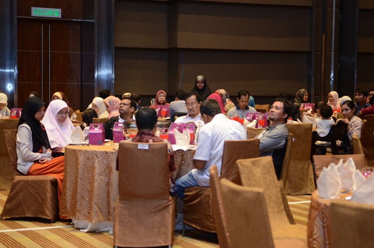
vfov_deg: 16.5
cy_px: 124
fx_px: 855
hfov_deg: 24.7
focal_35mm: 82
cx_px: 187
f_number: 2.8
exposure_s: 1/60
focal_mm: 55
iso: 1600
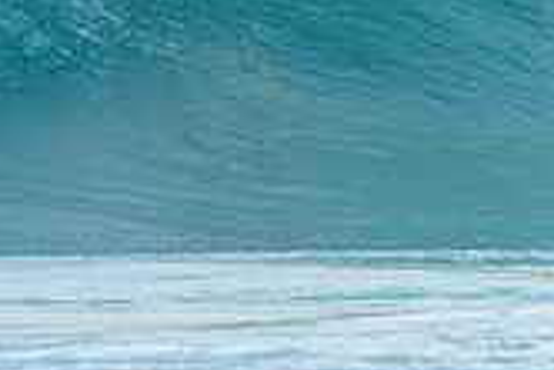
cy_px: -108
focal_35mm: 1751
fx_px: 26969
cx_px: 270
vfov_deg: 0.8
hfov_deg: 1.2
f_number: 5.6
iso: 500
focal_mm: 500
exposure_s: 1/1600
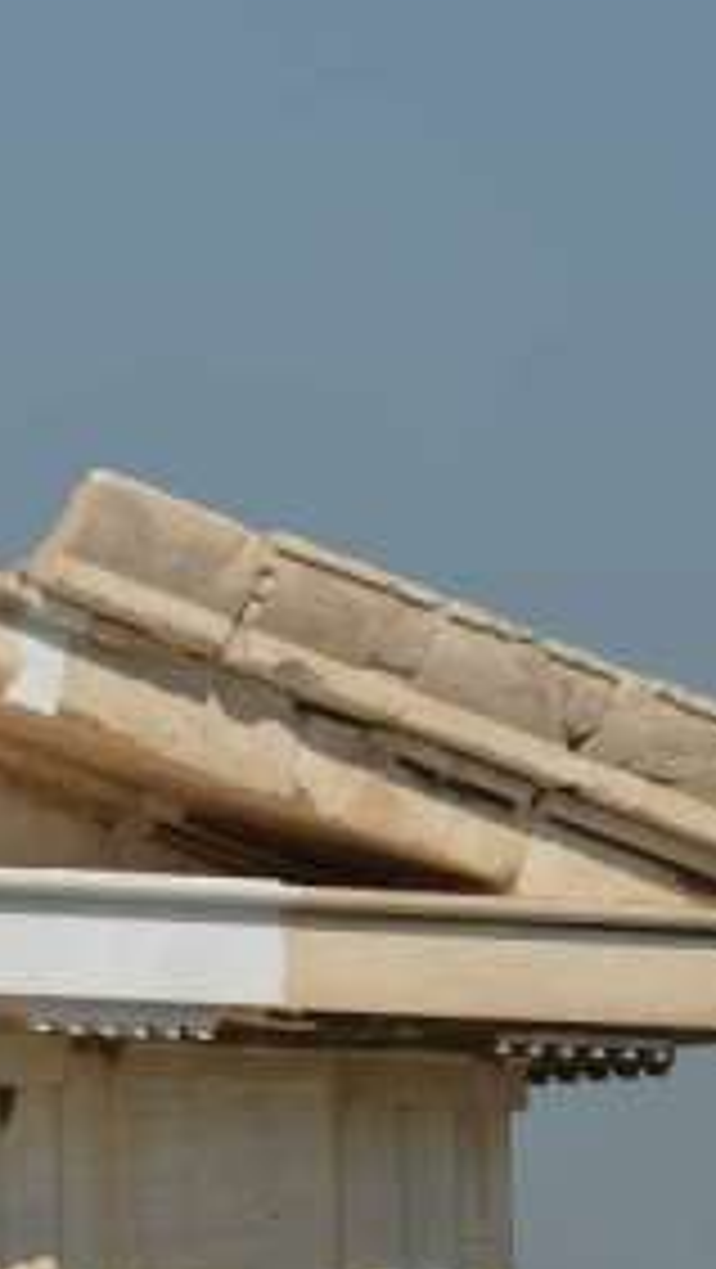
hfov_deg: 2.0
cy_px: 1053
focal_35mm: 594
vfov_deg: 3.6
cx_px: -621
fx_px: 20013
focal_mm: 200
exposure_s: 1/320
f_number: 13
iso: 100
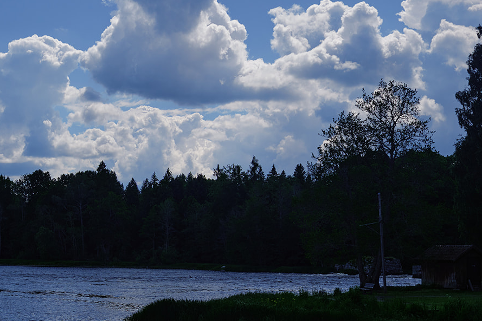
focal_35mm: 63
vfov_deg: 21.6
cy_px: 179
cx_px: 145
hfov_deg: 31.5
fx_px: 844
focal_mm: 23
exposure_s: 1/8000
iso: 125
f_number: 2.8
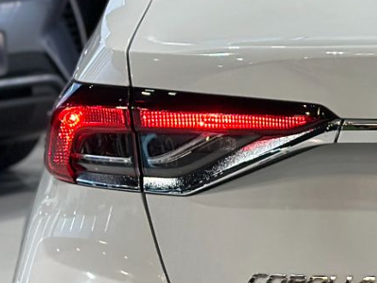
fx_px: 2286
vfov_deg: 7.1
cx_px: 554
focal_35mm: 210
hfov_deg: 9.2
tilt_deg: -10.5
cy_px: 225
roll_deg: -0.4
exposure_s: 1/120
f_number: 1.78
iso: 100
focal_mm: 6.86
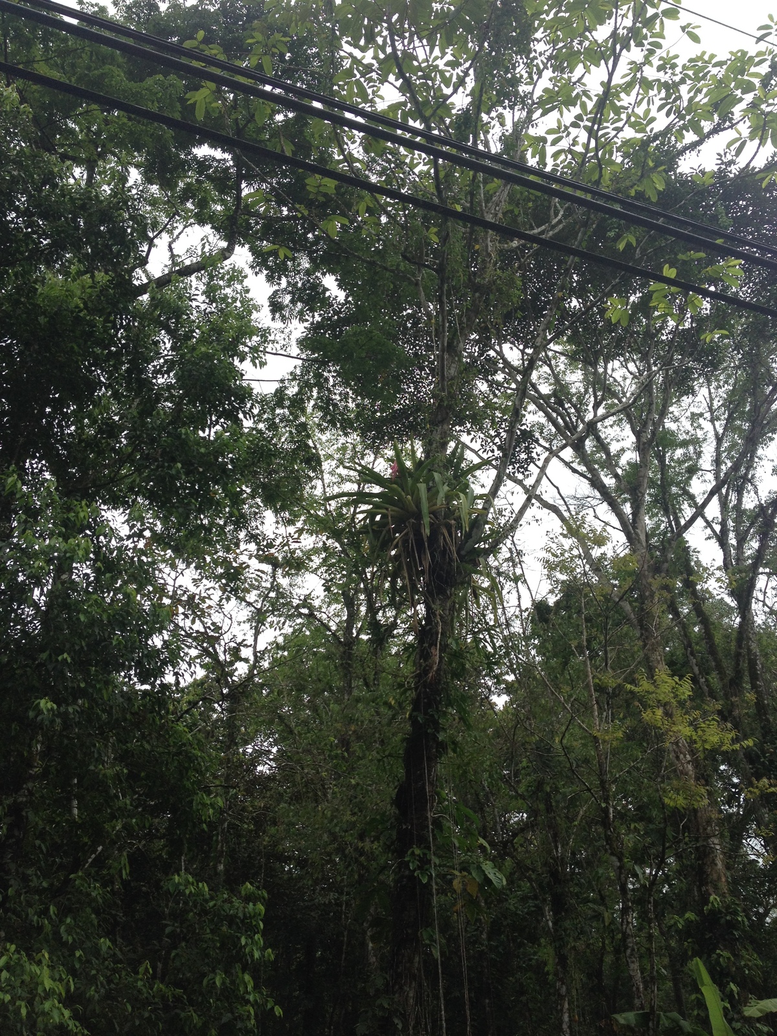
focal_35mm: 35
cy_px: 518
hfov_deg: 40.7
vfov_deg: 52.6
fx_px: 1047
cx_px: 388
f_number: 2.4
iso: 50
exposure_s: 1/196
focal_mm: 4.28
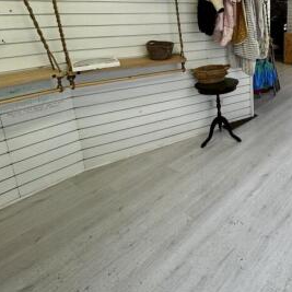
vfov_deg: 55.3
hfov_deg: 50.0
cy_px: 62
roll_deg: +0.2
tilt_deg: -12.3
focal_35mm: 27
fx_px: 258
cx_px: 281
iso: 64
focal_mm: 2.22
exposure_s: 1/100
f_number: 2.2
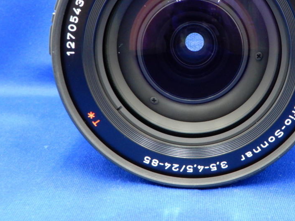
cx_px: 198
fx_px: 503
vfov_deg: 24.8
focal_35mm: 59
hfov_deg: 32.4
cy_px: 84
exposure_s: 1/8
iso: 400
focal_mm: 6.2
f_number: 4
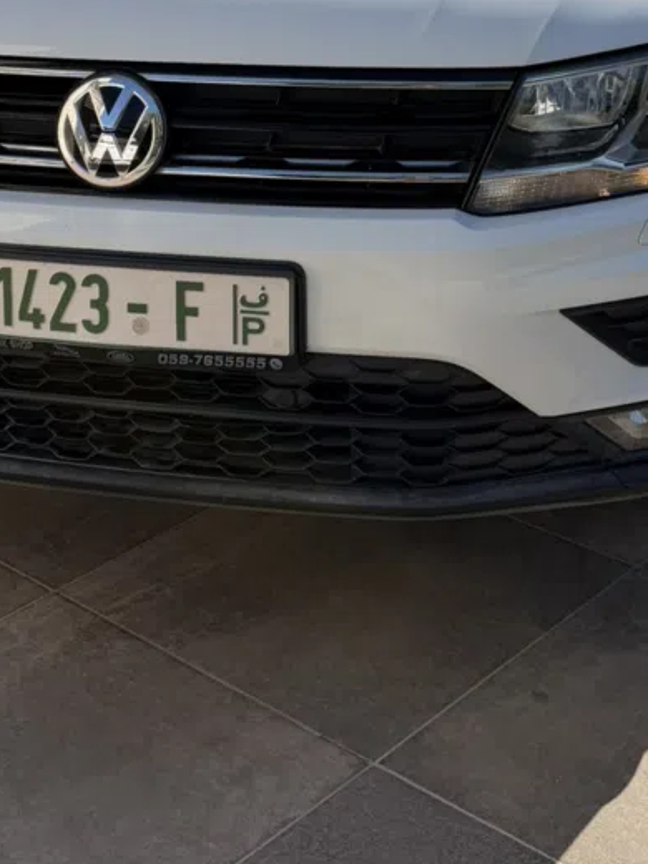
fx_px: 1572
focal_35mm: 63
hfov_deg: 23.3
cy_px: 115
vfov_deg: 29.7
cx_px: 269
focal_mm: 6.76
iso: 80
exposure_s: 1/4673
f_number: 1.78
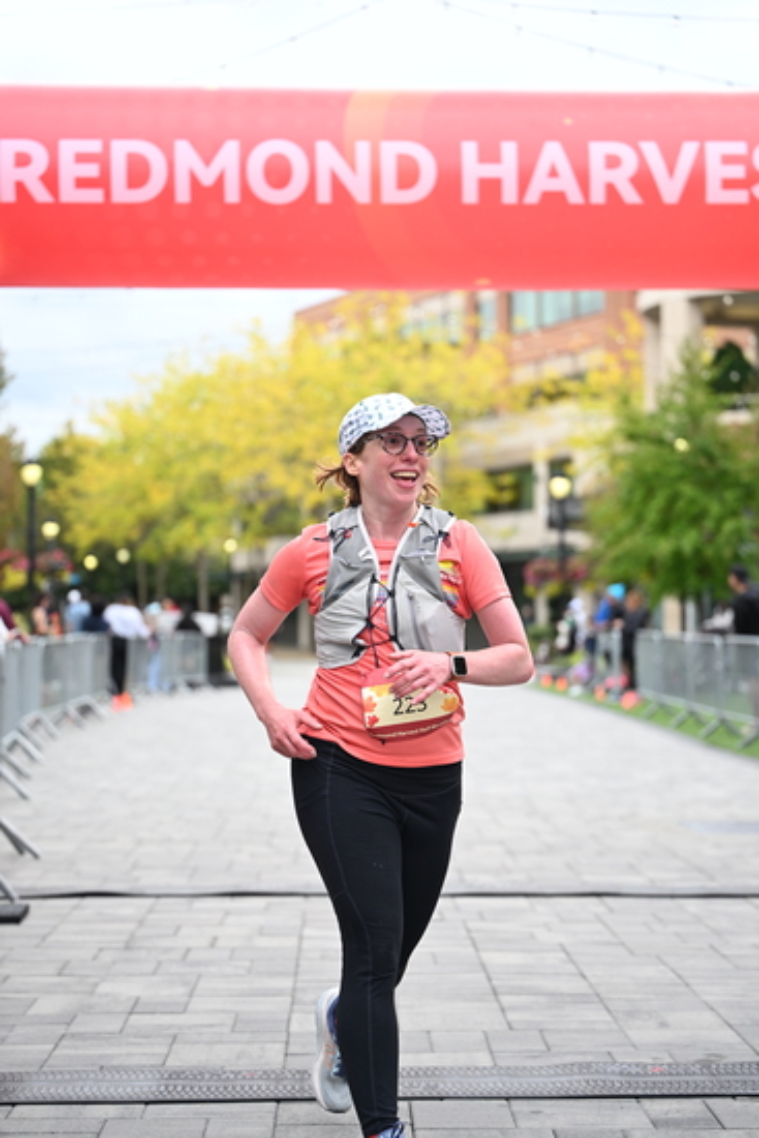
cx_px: 380
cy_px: 569
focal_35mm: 70
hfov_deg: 19.5
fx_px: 2212
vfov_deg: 28.8
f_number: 2.8
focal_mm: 70
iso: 640
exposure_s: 1/2000
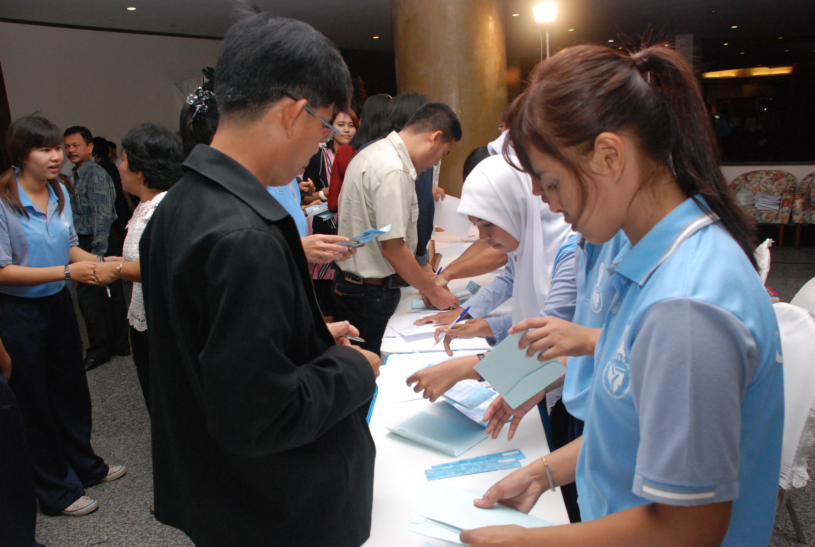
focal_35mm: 27
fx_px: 613
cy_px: 274
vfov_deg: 48.1
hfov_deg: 67.3
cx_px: 408
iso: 1000
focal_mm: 18
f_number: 5.6
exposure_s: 1/125
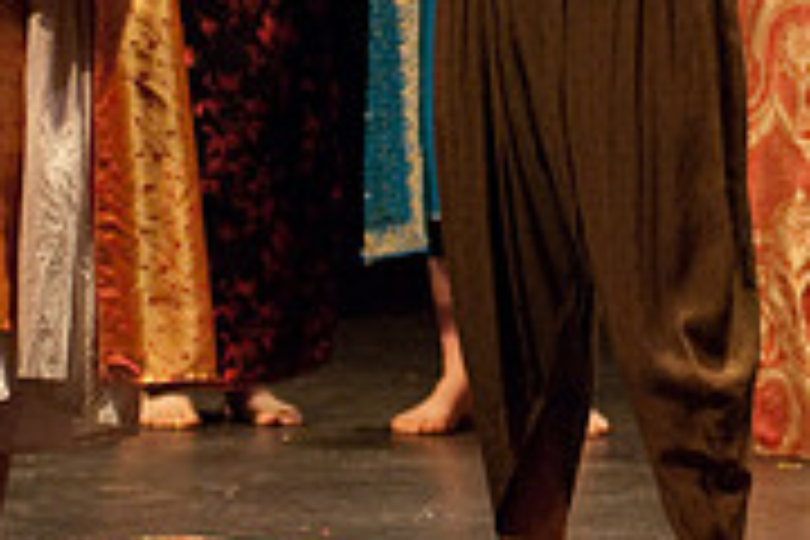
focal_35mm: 387
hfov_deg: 5.3
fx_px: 8707
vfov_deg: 3.5
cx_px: 860
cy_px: -225
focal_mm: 80
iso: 1000
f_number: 2.8
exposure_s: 1/160
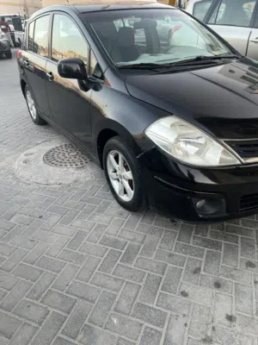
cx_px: 129
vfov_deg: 67.3
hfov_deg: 53.1
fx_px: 258
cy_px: 172
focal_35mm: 26
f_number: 1.5
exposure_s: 1/121
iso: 64
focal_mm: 5.7
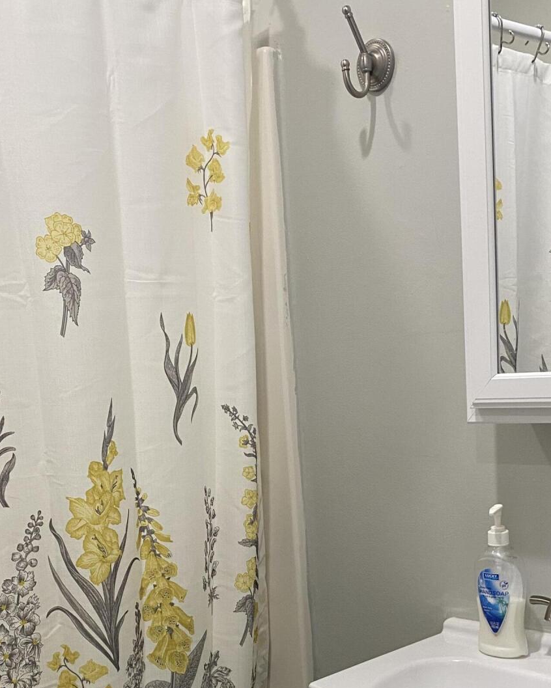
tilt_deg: -12.5
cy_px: 577
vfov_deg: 37.0
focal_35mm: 48
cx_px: 330
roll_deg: +3.6
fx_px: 978
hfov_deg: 31.4
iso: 100
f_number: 1.8
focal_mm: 4.25
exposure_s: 1/60
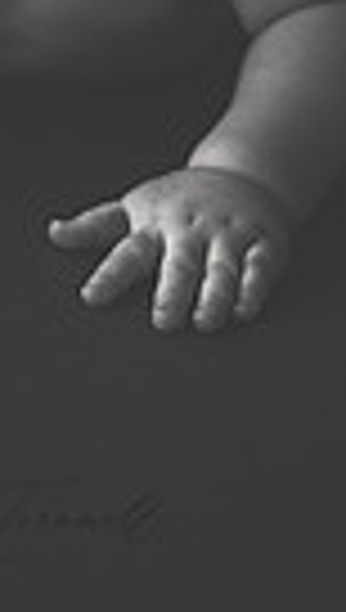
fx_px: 2808
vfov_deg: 11.8
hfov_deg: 7.0
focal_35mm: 173
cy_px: -346
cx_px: -27
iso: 500
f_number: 2
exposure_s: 1/500
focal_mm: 50
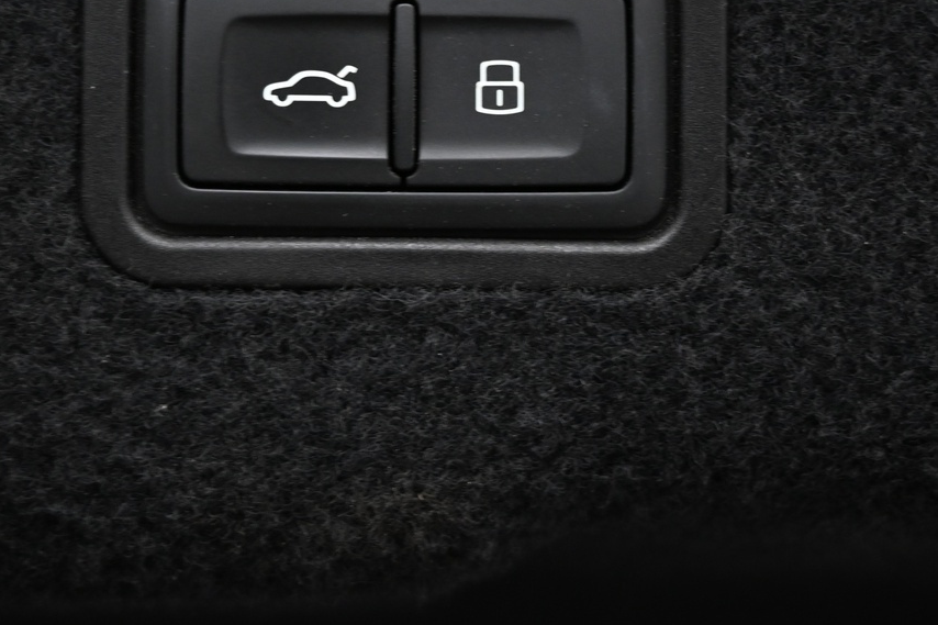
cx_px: 428
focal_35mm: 55
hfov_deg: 35.9
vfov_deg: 23.9
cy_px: 103
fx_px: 1445
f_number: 3.8
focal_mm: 19.5
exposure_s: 1/30
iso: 720
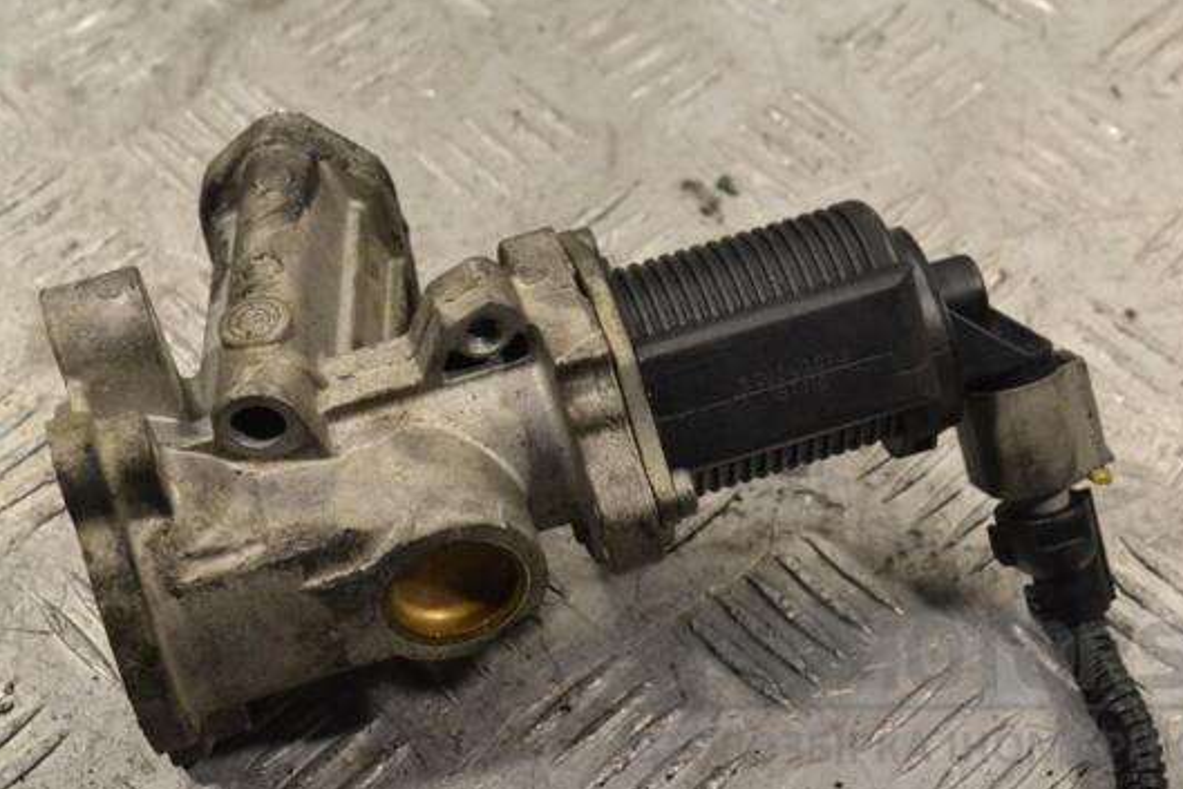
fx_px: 2517
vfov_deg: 17.8
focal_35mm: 77
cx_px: 561
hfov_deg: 26.4
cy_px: 358
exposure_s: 1/320
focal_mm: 45
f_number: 9
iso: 3200
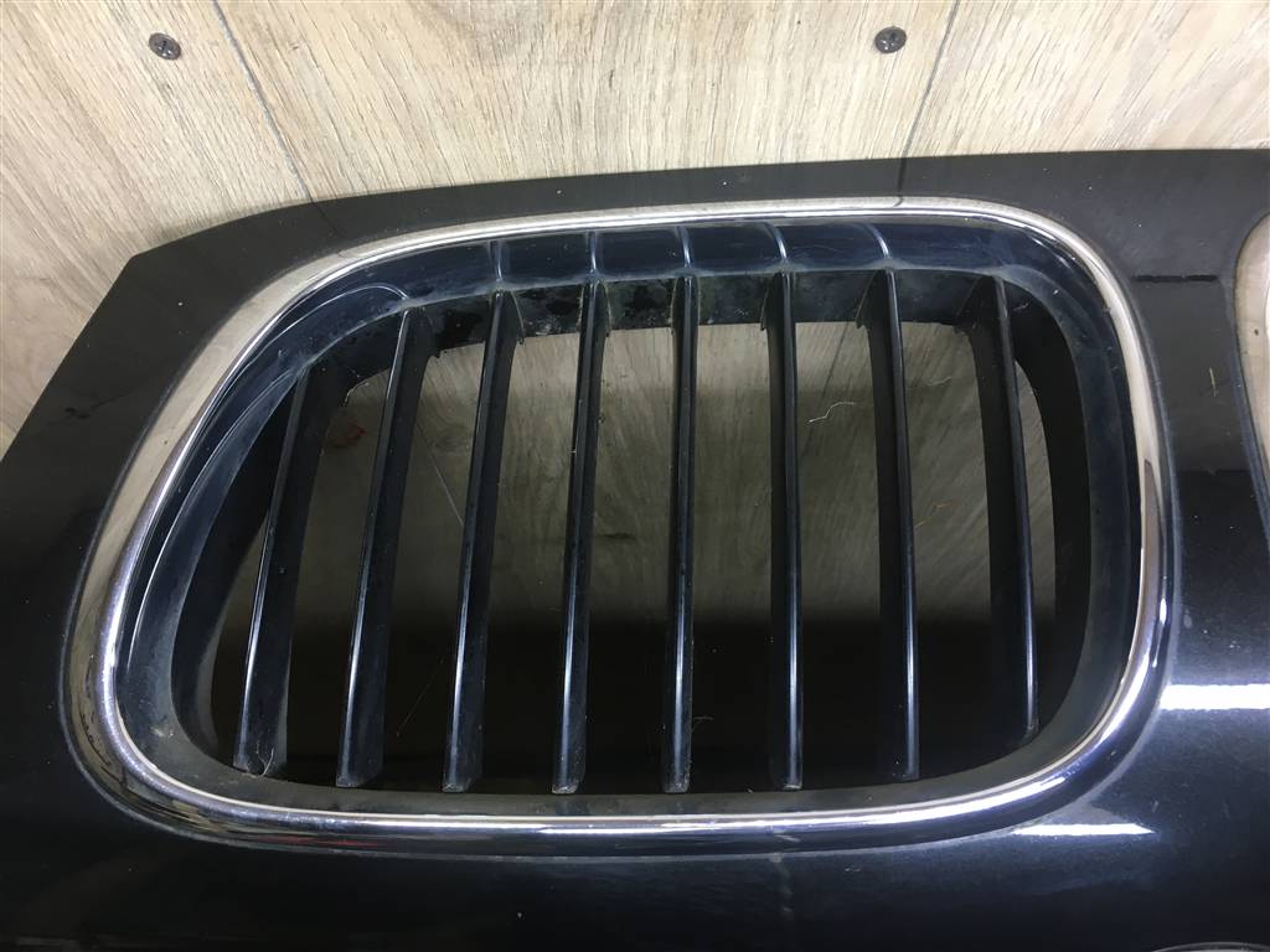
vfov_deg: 48.2
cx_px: 635
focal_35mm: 29
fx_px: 1064
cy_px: 476
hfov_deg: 61.7
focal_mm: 4.15
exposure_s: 1/33
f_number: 2.2
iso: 64
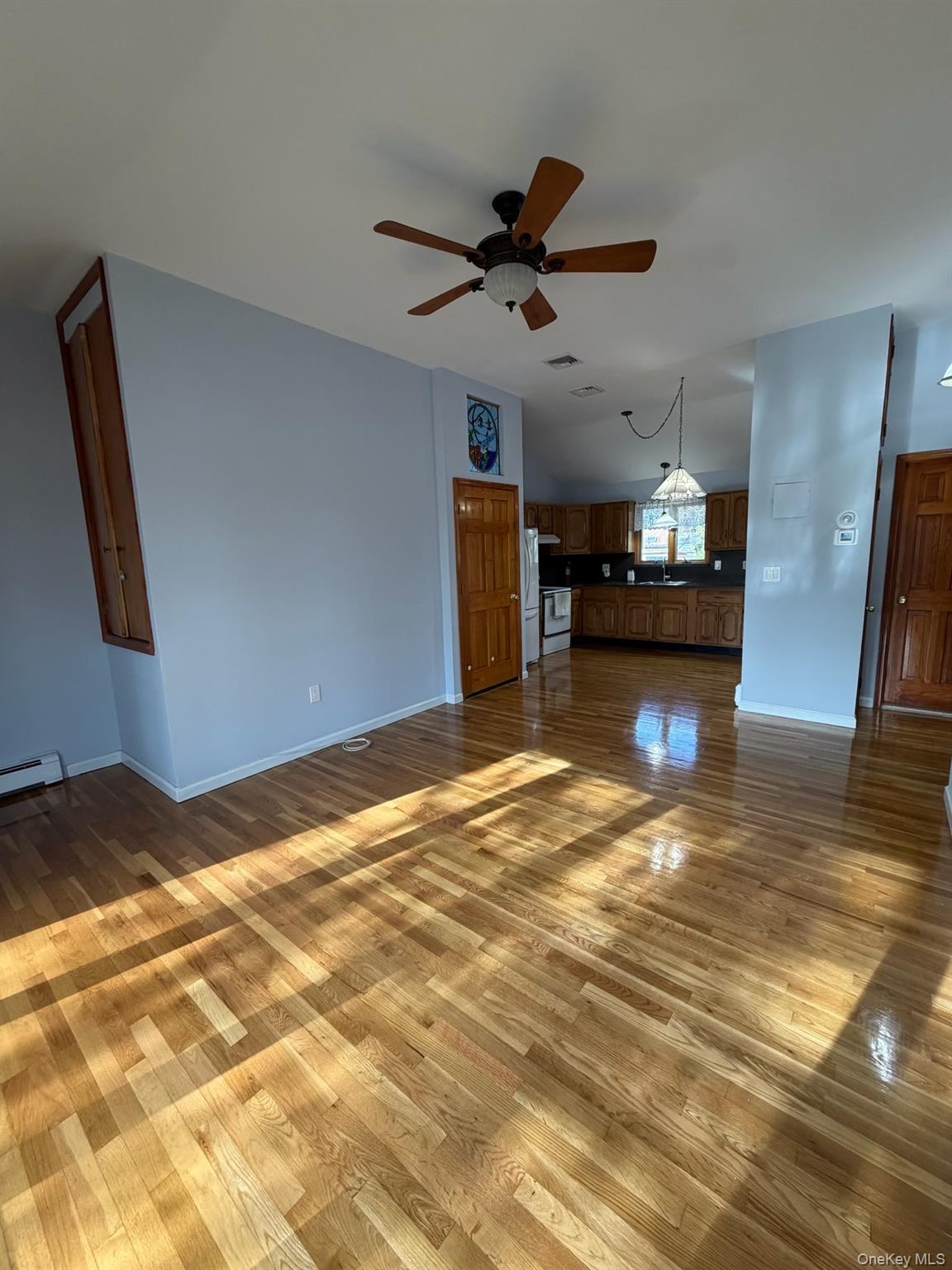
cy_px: 635
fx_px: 513
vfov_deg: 102.1
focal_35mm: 14
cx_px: 476
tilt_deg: -8.7
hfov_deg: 85.7
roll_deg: +2.5
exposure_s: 1/120
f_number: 2.2
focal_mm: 2.22
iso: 200
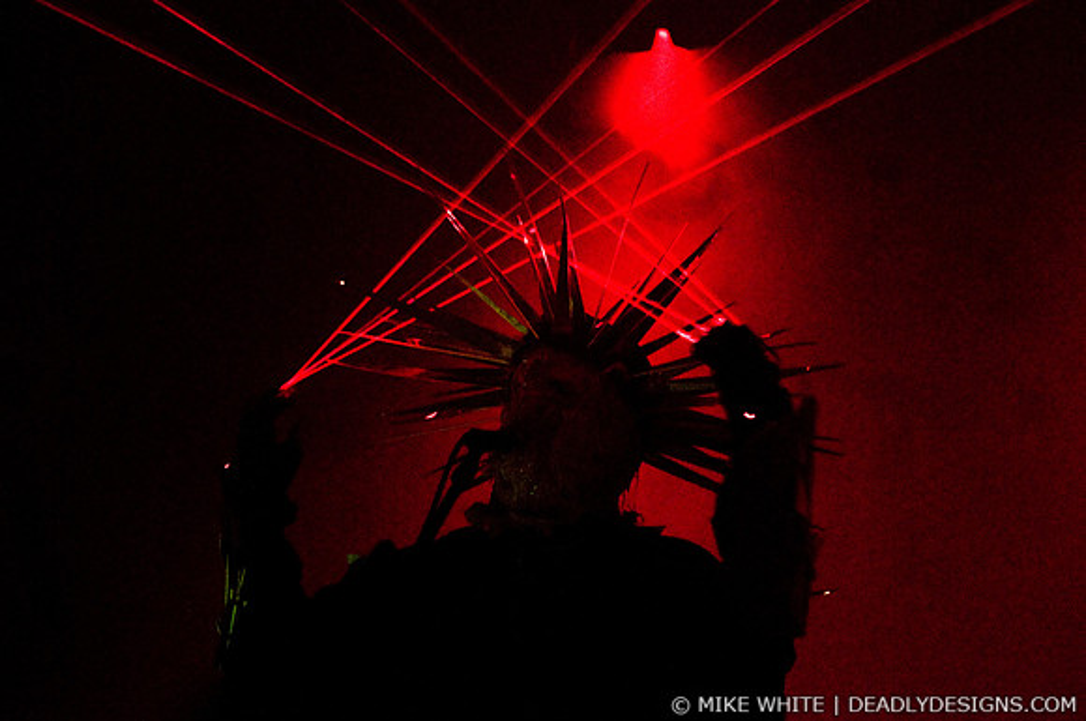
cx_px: 543
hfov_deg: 27.0
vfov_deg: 18.1
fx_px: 2259
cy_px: 360
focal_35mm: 75
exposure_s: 1/8
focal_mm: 50
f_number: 3.5
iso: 1000
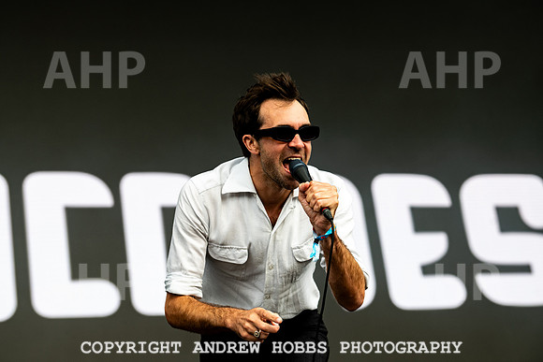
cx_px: 272
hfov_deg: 19.5
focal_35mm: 105
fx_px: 1584
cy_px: 181
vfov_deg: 13.0
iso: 250
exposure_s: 1/1250
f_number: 5
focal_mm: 105
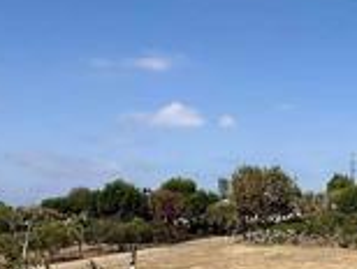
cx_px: 431
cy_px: 299
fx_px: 599
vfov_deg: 23.6
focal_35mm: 58
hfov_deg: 28.7
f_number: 2.2
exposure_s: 1/3460
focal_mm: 2.22
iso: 50
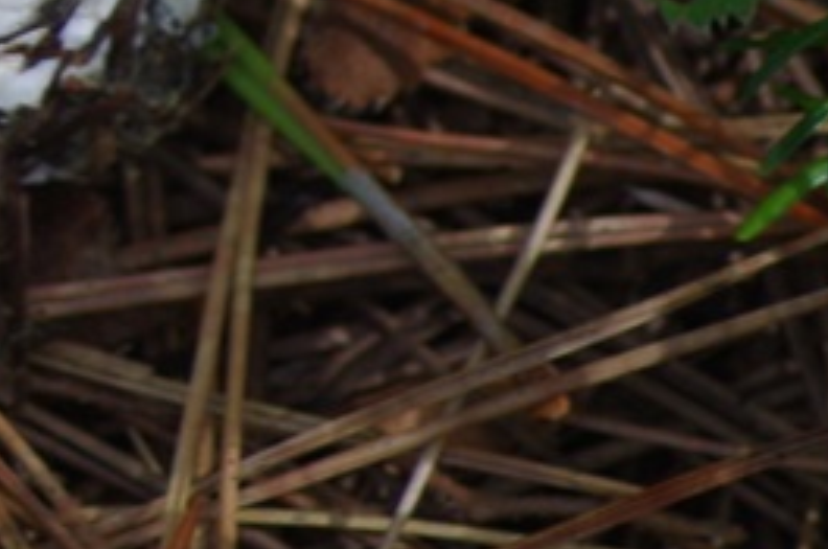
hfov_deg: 2.1
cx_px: -1797
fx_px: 22453
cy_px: -593
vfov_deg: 1.4
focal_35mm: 978
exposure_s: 1/160
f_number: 4
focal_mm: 100
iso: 100
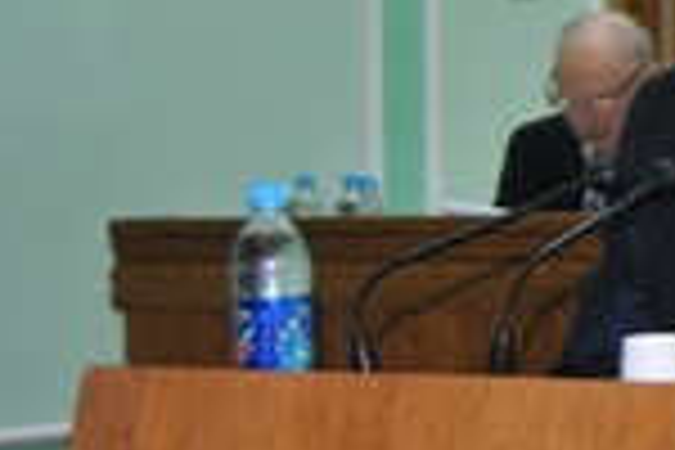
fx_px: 3356
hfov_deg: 10.7
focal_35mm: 179
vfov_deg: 7.7
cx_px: 1282
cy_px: 198
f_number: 4
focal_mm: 28
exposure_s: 1/60
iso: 200
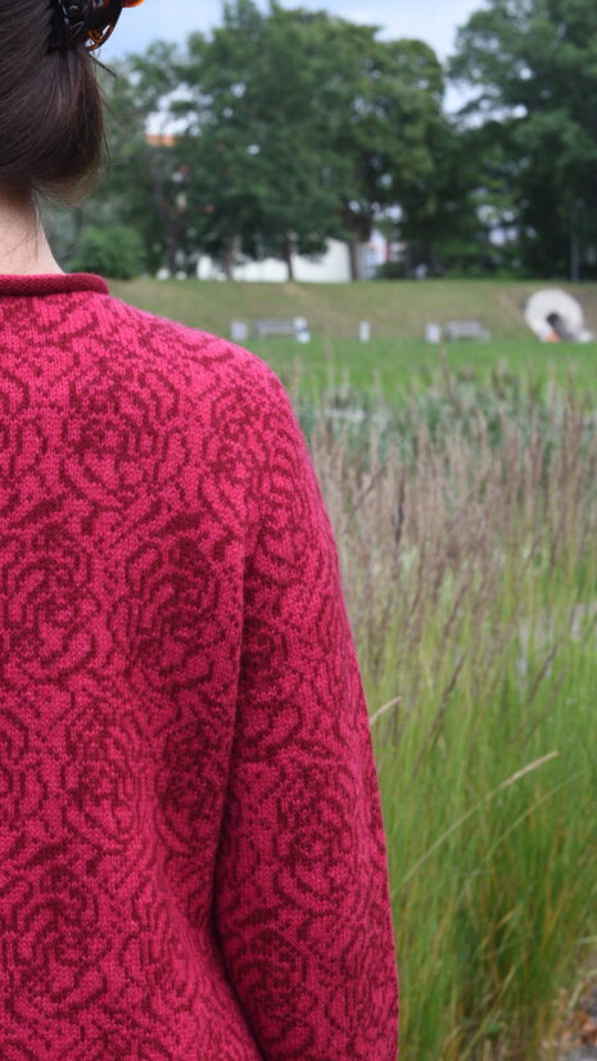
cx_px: -26
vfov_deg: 22.4
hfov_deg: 12.6
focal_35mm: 95
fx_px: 2672
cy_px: 690
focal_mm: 50
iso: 800
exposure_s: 1/320
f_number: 9
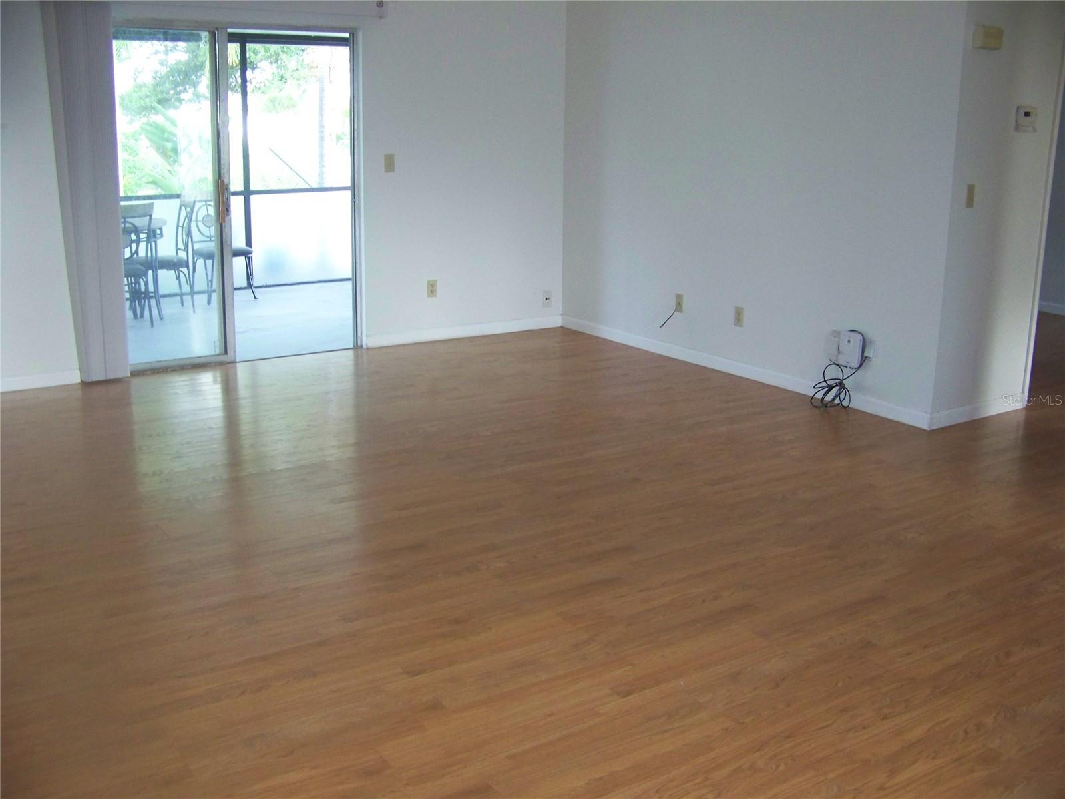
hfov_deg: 51.4
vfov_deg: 39.7
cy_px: 400
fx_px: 1108
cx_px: 532
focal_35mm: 36
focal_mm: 5.85
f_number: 2.8
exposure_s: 1/30
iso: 200
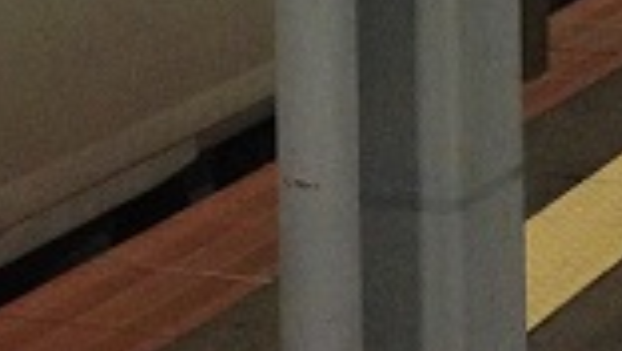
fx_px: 2608
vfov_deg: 7.3
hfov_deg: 13.5
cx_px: 498
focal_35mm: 158
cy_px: -453
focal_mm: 4.12
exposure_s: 1/20
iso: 400
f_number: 2.4
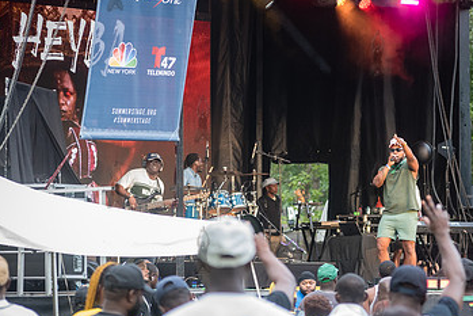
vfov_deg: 5.7
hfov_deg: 8.5
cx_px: 377
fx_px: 3181
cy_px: 184
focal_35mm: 242
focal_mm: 145
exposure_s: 1/160
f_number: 4.5
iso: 1000
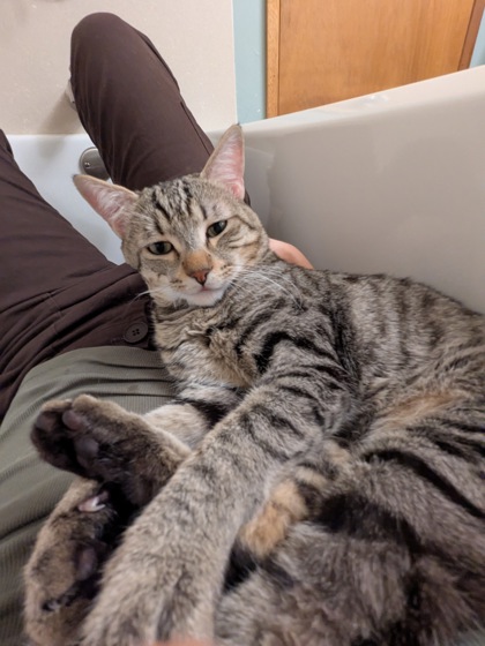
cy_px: 323
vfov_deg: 94.5
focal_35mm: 16
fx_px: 299
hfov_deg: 78.1
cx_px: 242
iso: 678
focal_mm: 2.35
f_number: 2.2
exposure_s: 1/30
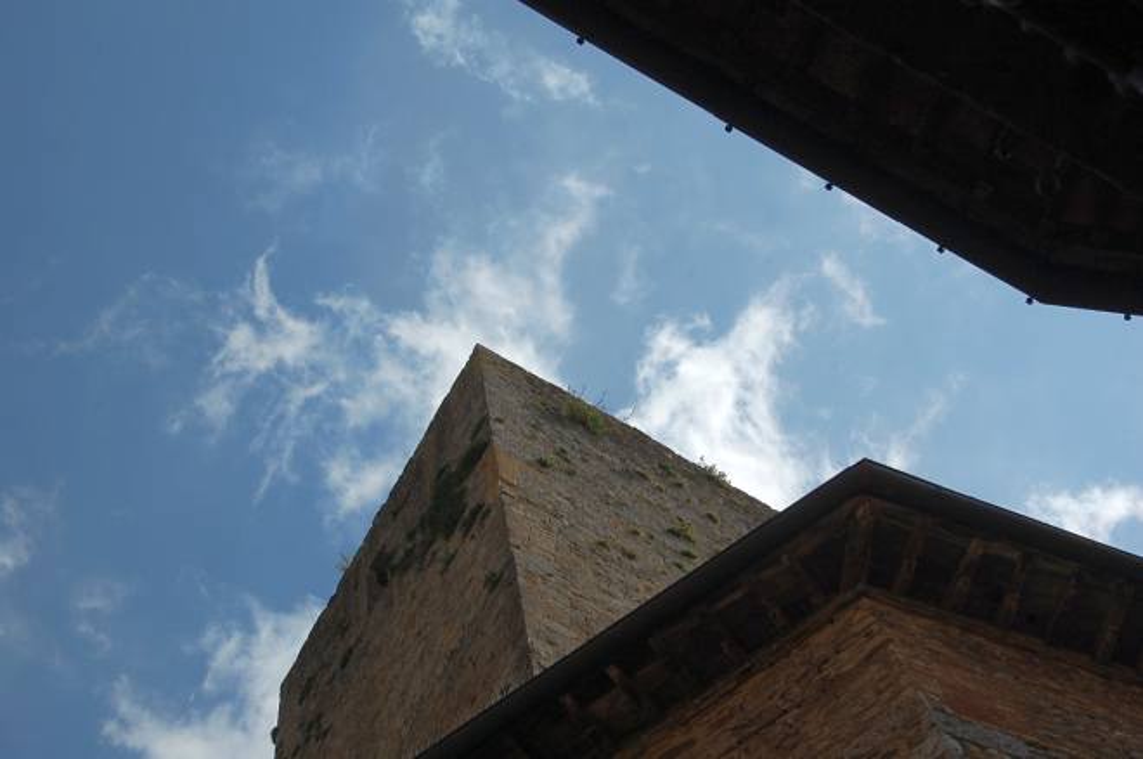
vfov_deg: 16.5
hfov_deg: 24.7
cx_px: 572
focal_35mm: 82
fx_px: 2616
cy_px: 380
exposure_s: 1/640
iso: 200
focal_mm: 55
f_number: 11
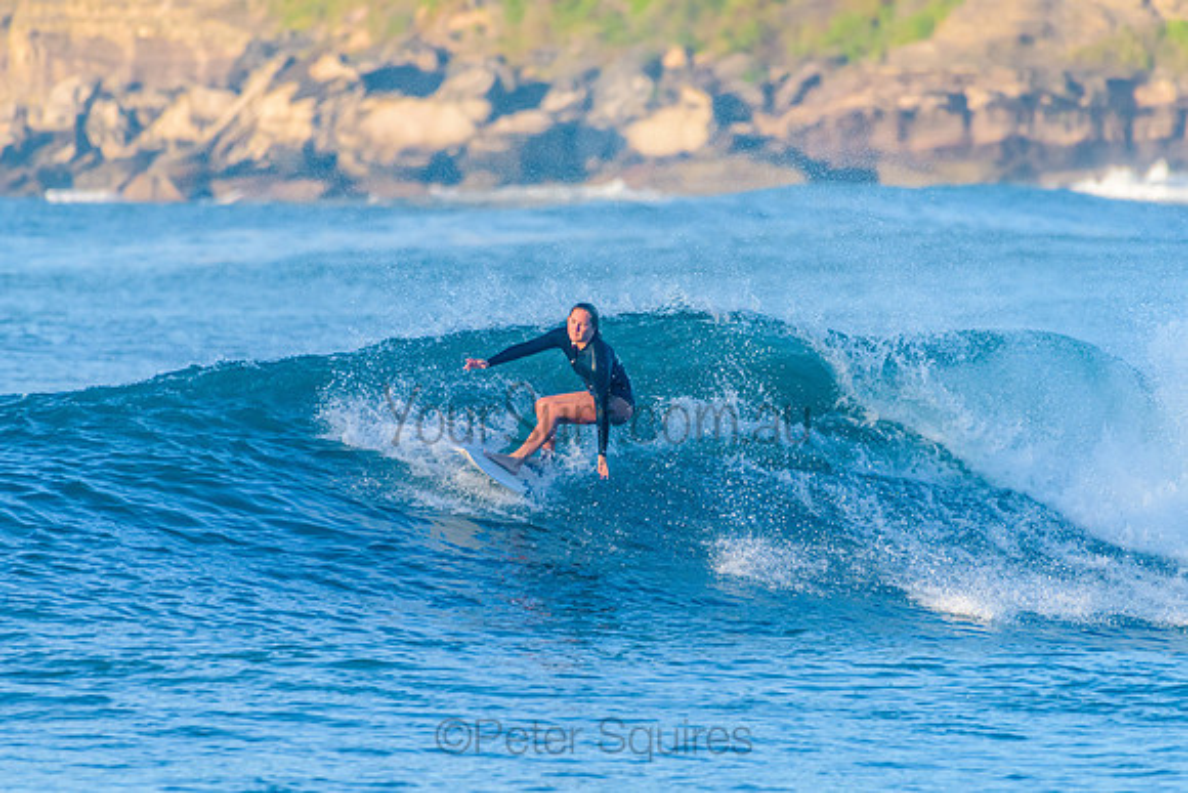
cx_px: 594
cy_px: 396
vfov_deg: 2.3
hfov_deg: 3.4
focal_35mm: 608
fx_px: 20068
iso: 640
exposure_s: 1/2000
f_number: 5.6
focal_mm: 500
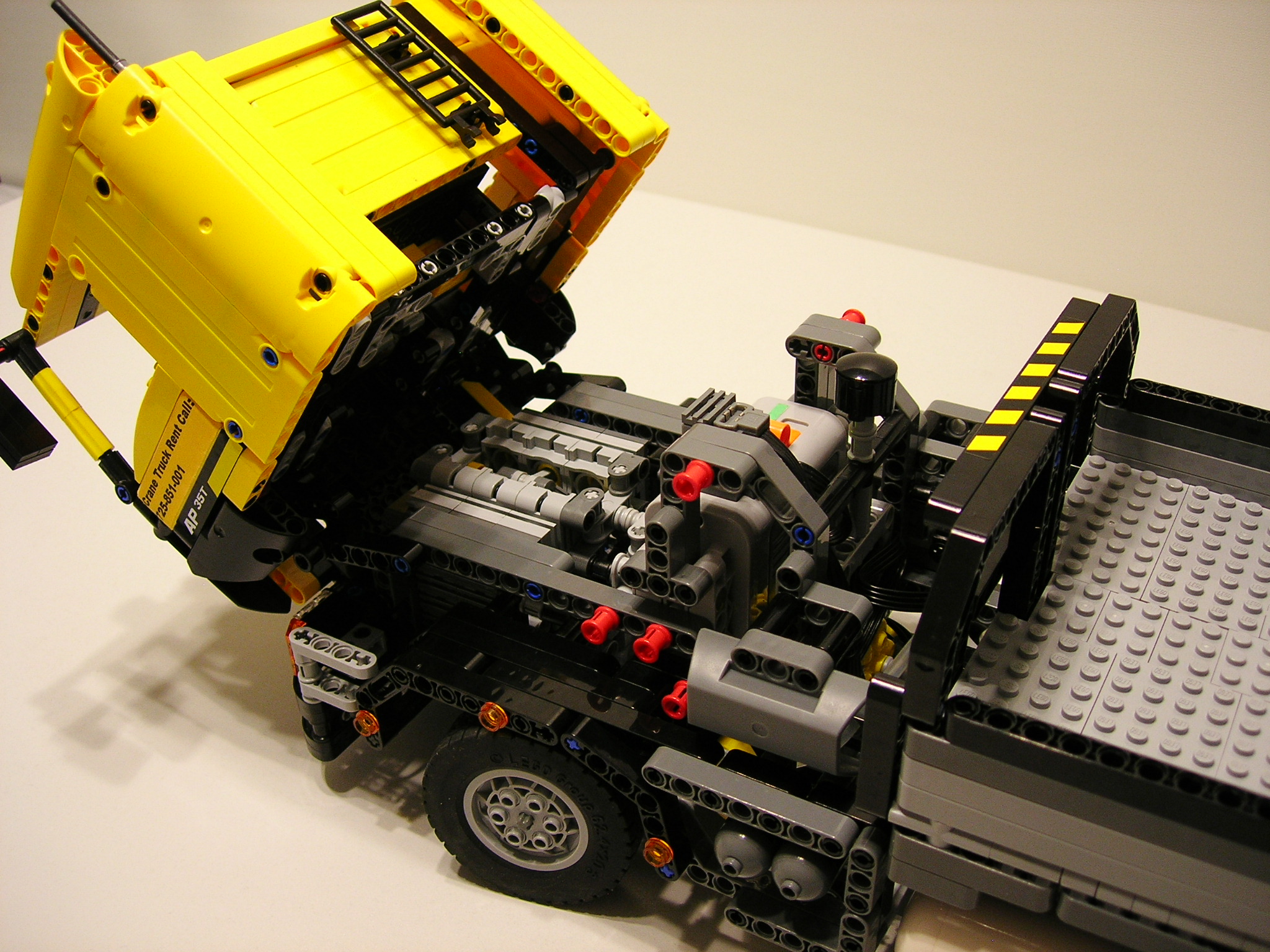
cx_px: 635
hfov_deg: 49.0
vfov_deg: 37.7
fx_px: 1394
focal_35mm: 38
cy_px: 476
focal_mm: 7.8
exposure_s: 1/3.8
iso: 80
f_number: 2.8
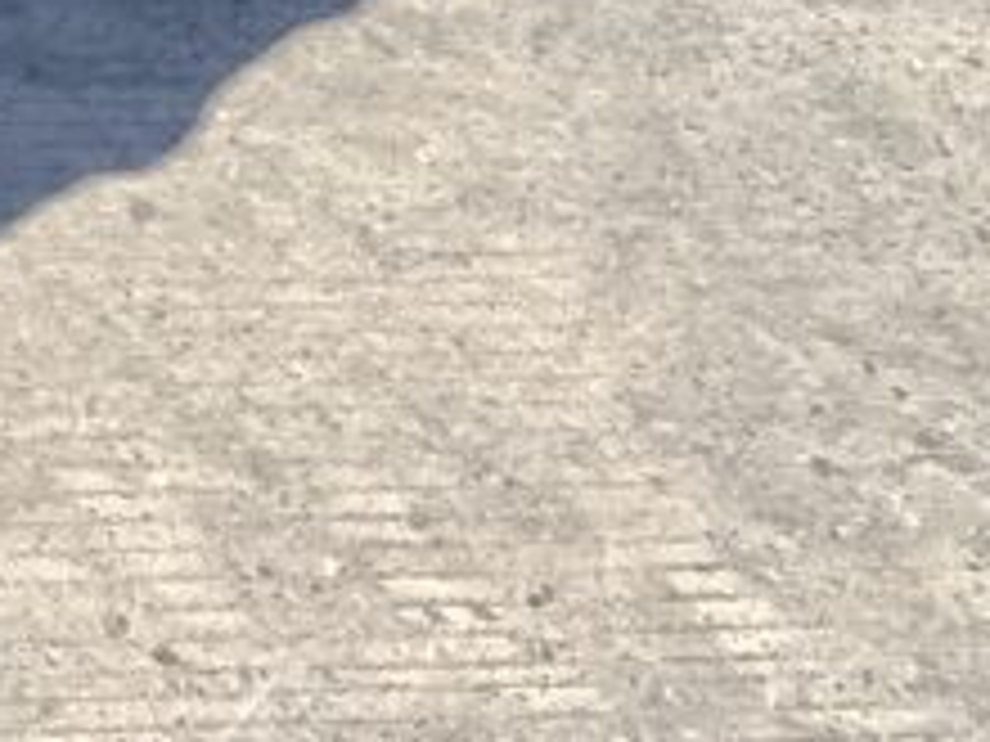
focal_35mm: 135
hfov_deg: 12.4
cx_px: -1134
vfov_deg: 9.9
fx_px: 3861
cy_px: -913
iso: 16
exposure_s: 1/650
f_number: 1.8
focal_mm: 3
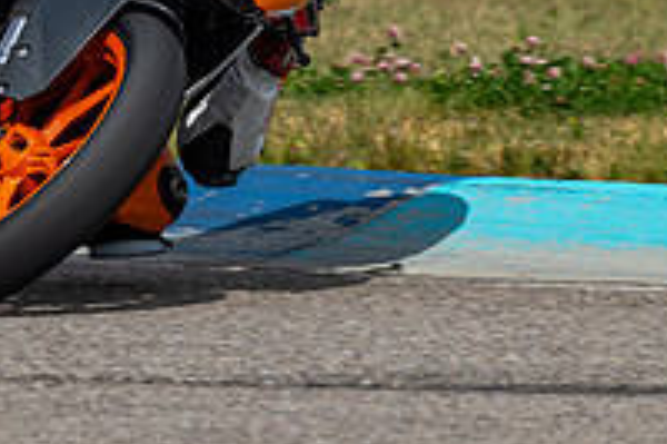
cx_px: -115
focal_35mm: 1036
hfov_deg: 2.0
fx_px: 19179
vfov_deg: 1.3
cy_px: -162
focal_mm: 310
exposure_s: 1/1250
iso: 100
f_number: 6.3
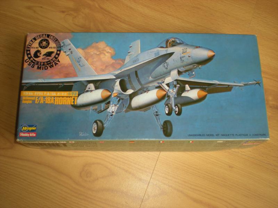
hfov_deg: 49.0
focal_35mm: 38
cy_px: 104
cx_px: 139
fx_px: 305
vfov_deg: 37.7
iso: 64
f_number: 3.1
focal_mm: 6.3
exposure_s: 1/57.8
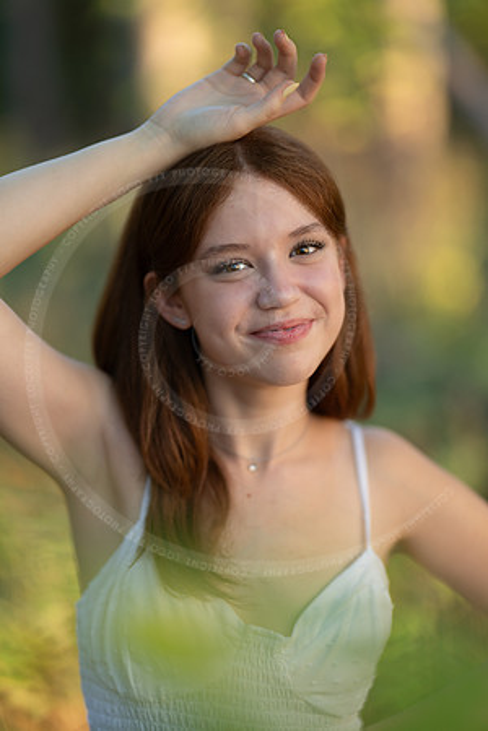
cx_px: 244
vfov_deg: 23.9
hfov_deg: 16.1
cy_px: 366
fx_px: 1728
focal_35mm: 85
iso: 160
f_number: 1.2
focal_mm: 85
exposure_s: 1/320
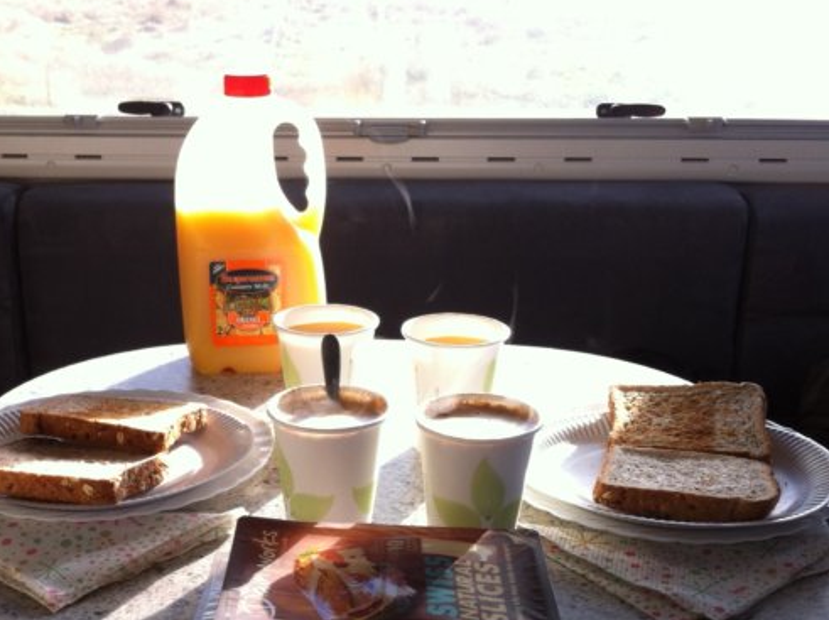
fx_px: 1363
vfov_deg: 25.3
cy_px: 478
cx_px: 344
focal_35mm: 57
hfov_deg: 33.7
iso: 80
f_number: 2.8
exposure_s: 1/115
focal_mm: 3.85
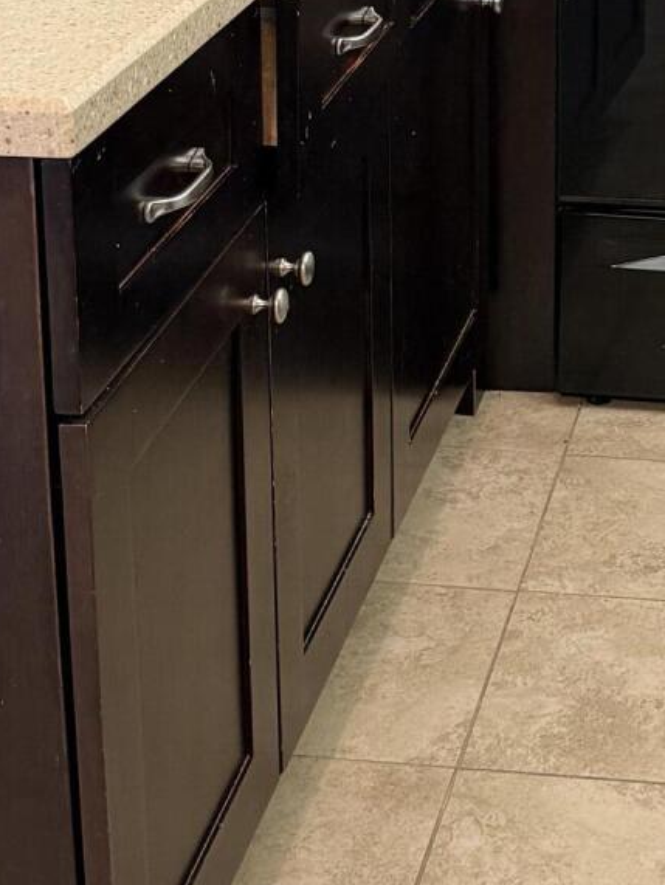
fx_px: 2149
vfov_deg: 22.1
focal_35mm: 84
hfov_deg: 17.0
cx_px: 724
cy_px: -70
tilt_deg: -13.9
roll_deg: -0.3
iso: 320
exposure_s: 1/60
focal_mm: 6.76
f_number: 1.78
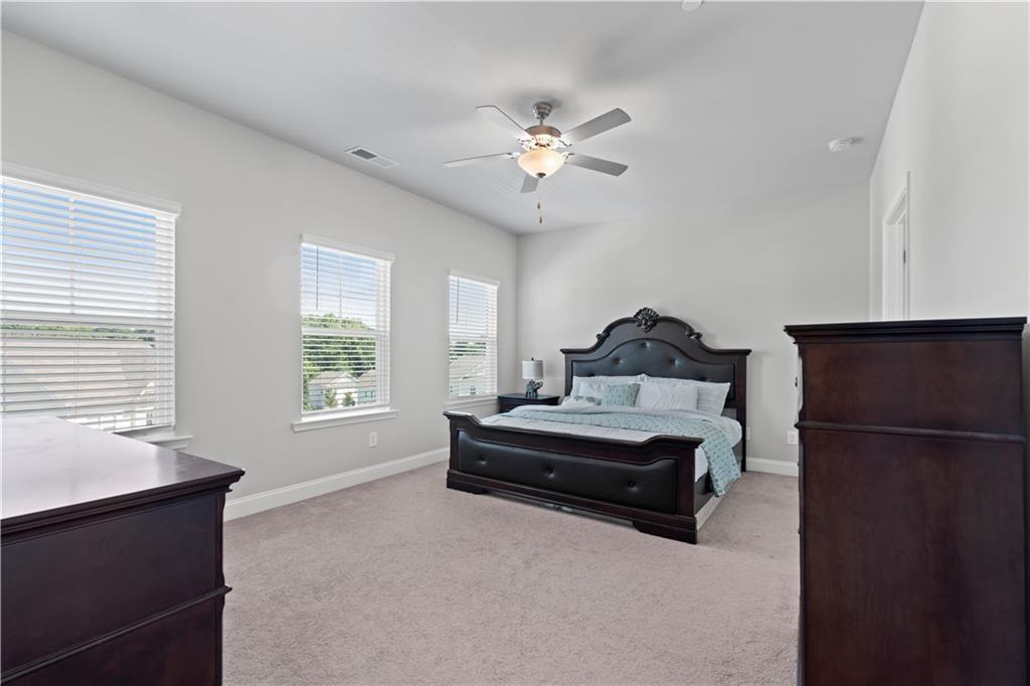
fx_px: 458
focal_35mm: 16
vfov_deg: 73.7
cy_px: 343
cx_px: 515
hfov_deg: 96.8
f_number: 8
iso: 100
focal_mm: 16
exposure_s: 1/1.25
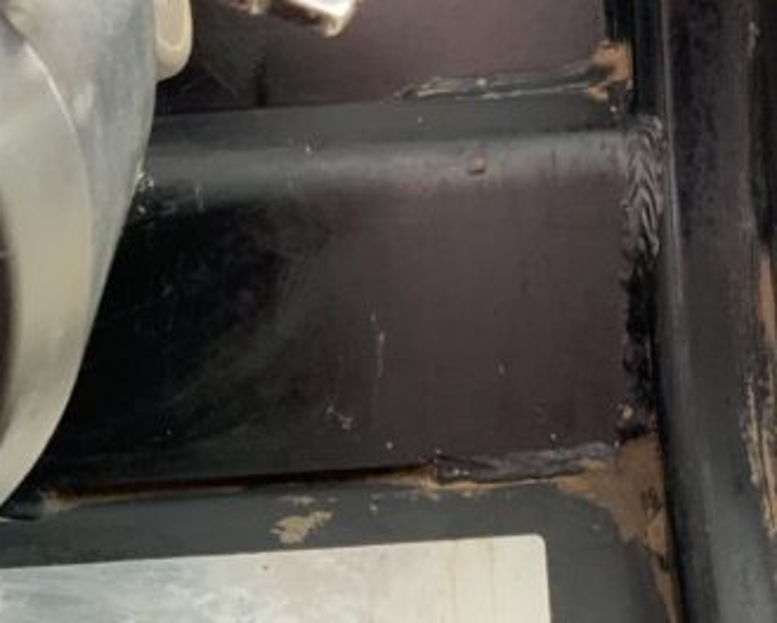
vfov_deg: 16.4
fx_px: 2026
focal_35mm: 88
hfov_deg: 21.6
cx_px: 512
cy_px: 850
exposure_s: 1/82
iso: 64
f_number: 1.8
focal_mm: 3
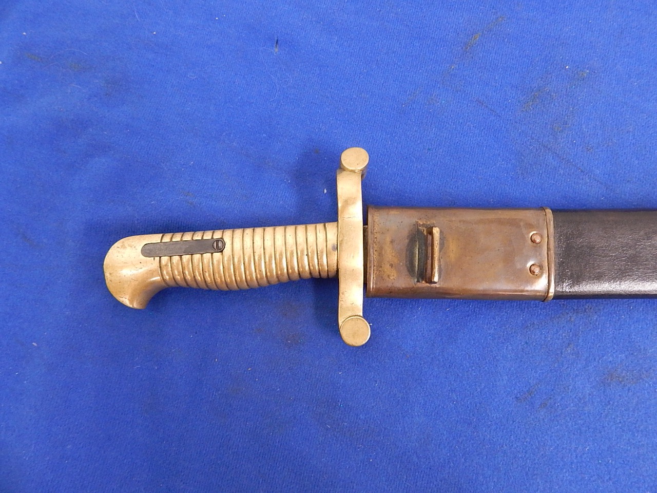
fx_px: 418
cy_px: 246
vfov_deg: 61.1
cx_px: 328
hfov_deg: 76.4
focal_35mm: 22
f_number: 3
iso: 400
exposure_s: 1/13
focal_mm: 4
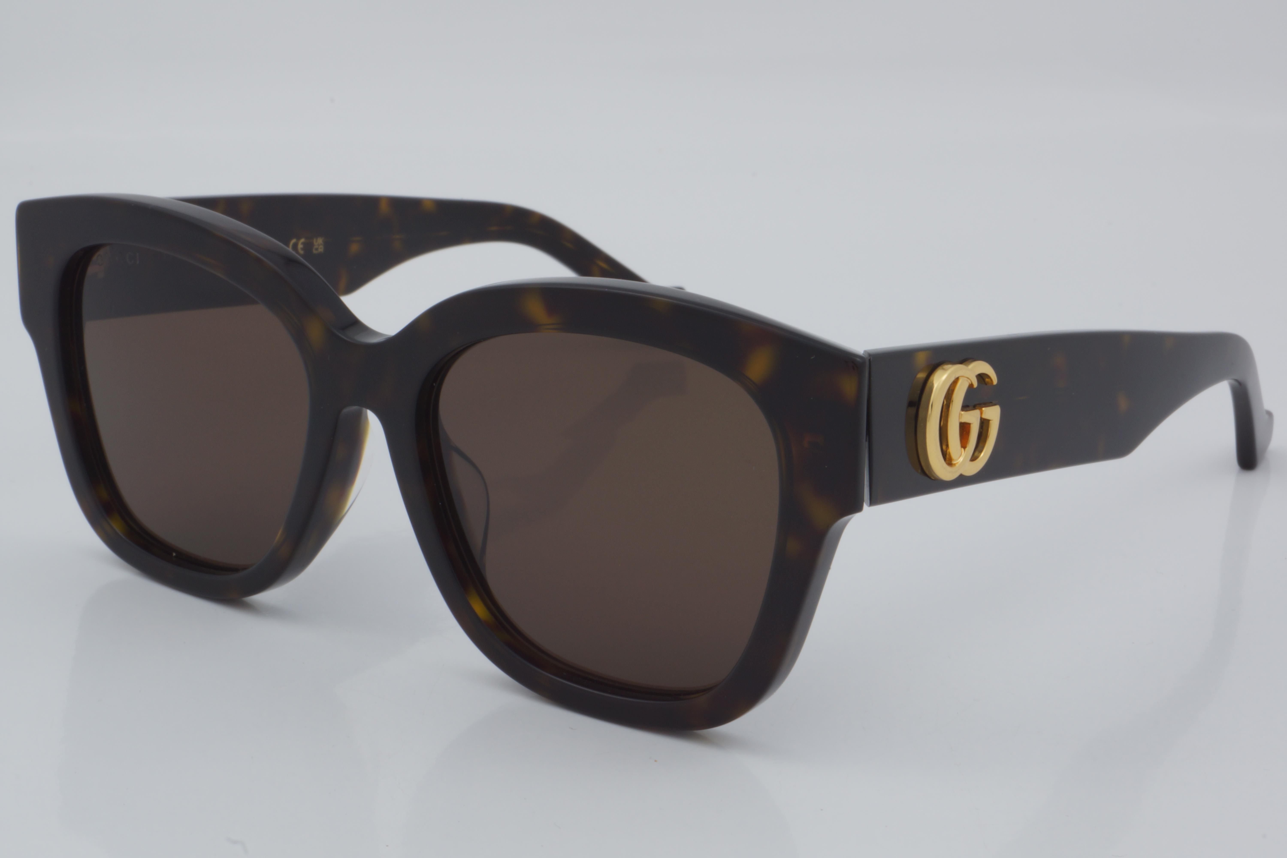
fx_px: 2681
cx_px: 644
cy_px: 429
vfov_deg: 18.2
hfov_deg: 27.0
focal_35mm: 75
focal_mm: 50
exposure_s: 1/4
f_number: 32
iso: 100
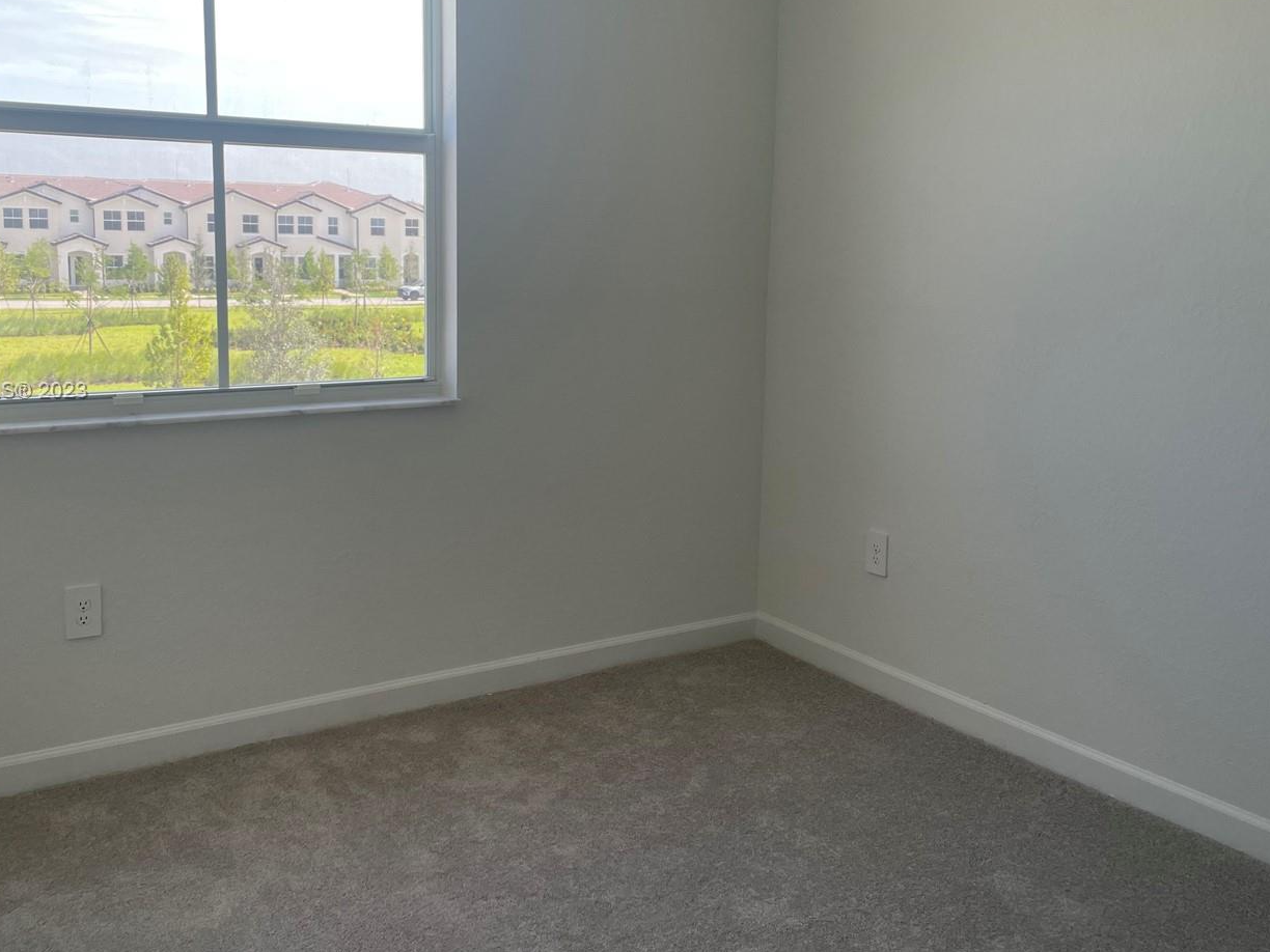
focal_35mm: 34
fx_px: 1247
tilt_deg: -8.0
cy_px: 392
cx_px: 585
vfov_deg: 41.6
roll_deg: -0.8
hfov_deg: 53.9
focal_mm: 4.2
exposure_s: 1/252
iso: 32
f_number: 1.6
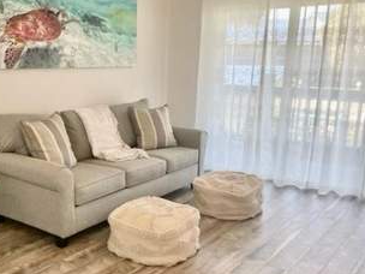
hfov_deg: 45.4
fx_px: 432
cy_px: 175
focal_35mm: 41
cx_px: 137
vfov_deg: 34.9
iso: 100
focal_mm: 4.2
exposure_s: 1/120
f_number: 1.6
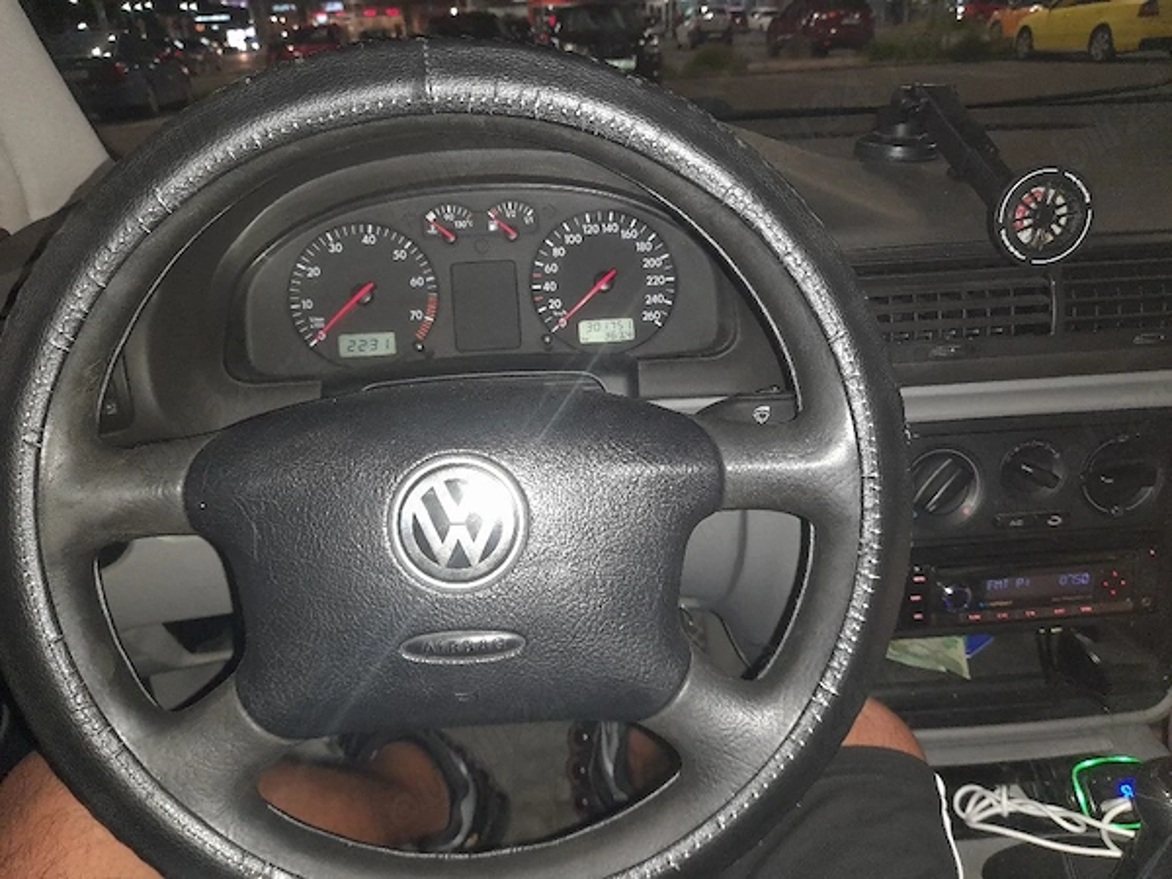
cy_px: 440
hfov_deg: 69.4
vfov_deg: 54.9
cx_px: 586
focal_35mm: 25
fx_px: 846
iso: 400
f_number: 2
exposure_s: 1/50
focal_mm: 4.6
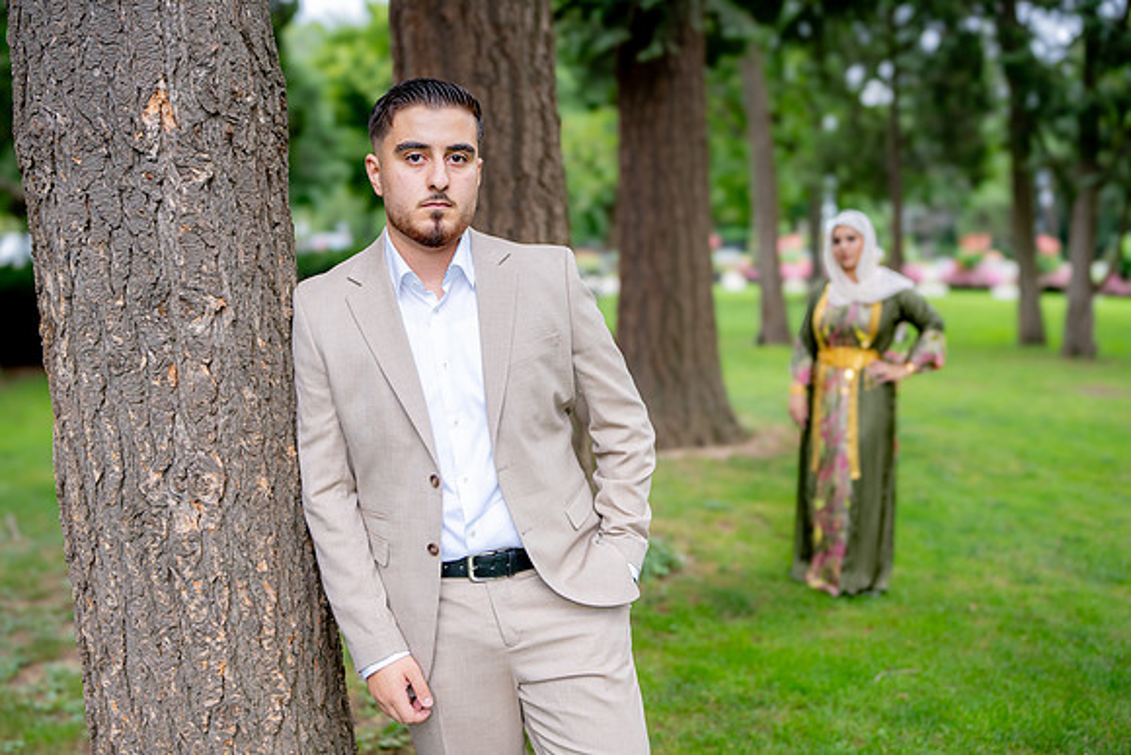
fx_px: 1100
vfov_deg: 37.9
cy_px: 378
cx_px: 566
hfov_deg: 54.4
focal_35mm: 35
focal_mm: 35
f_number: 2
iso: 200
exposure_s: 1/800
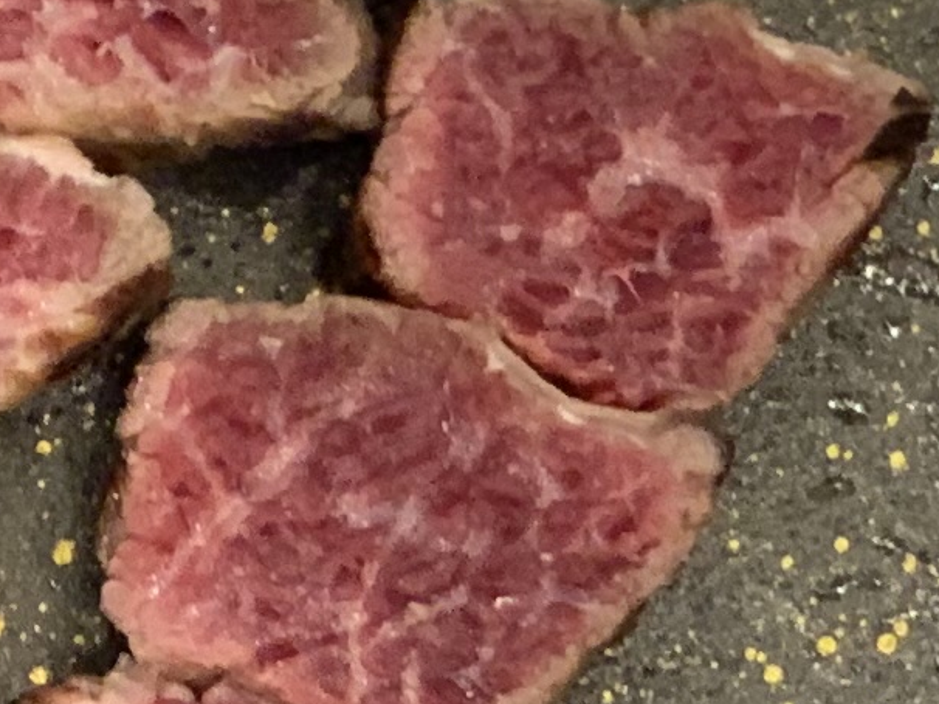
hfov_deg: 5.6
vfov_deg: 4.3
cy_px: -217
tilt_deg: -70.4
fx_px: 9382
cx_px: -872
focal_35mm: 346
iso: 160
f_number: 2.4
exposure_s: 1/60
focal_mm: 6
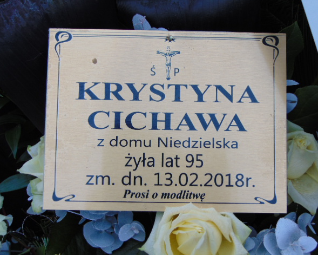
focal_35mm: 53
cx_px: 168
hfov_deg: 35.4
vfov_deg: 28.6
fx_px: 499
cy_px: 127
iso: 80
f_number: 3.5
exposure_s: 1/250
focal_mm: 9
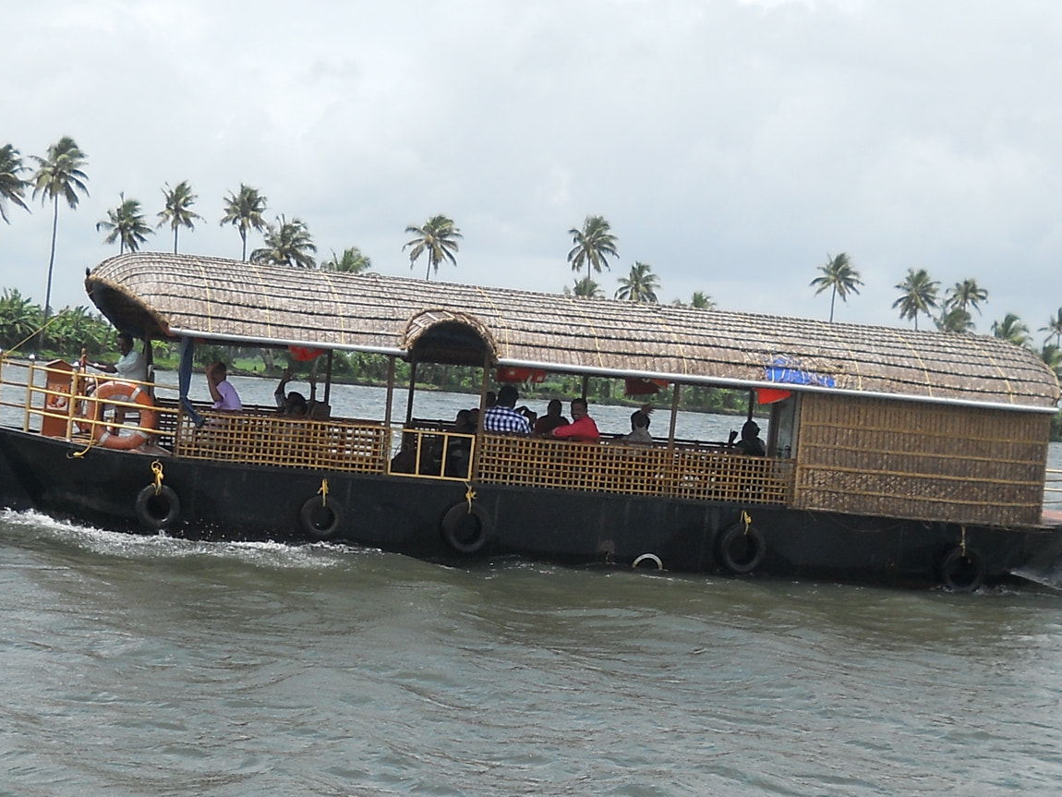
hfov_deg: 26.7
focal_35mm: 73
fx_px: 2240
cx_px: 480
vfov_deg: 20.0
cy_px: 623
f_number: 5.5
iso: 80
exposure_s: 1/400
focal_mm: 6.72
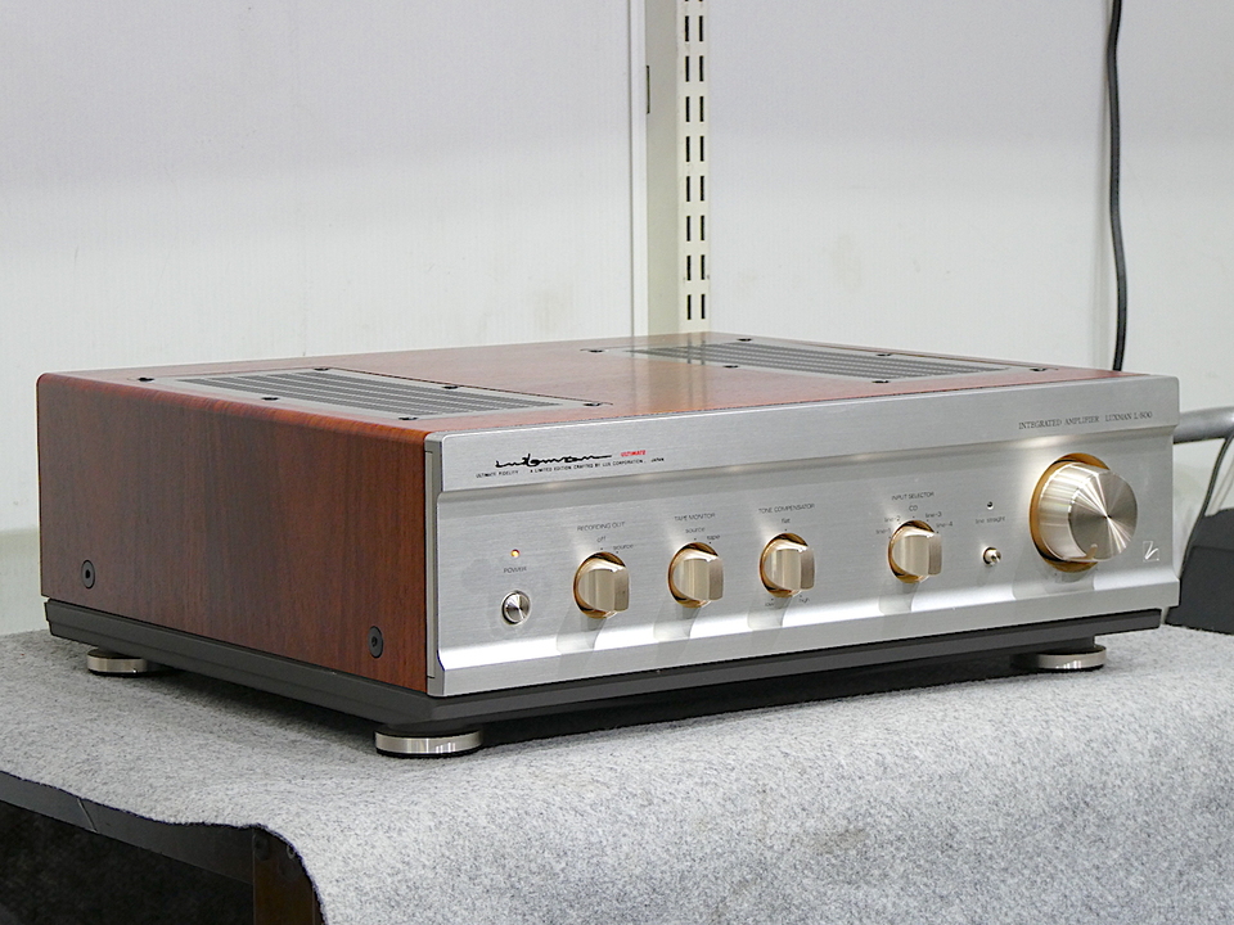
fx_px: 3779
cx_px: 617
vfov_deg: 14.0
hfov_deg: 18.5
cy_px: 462
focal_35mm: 106
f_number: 5.1
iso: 200
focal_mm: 19
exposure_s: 1/10
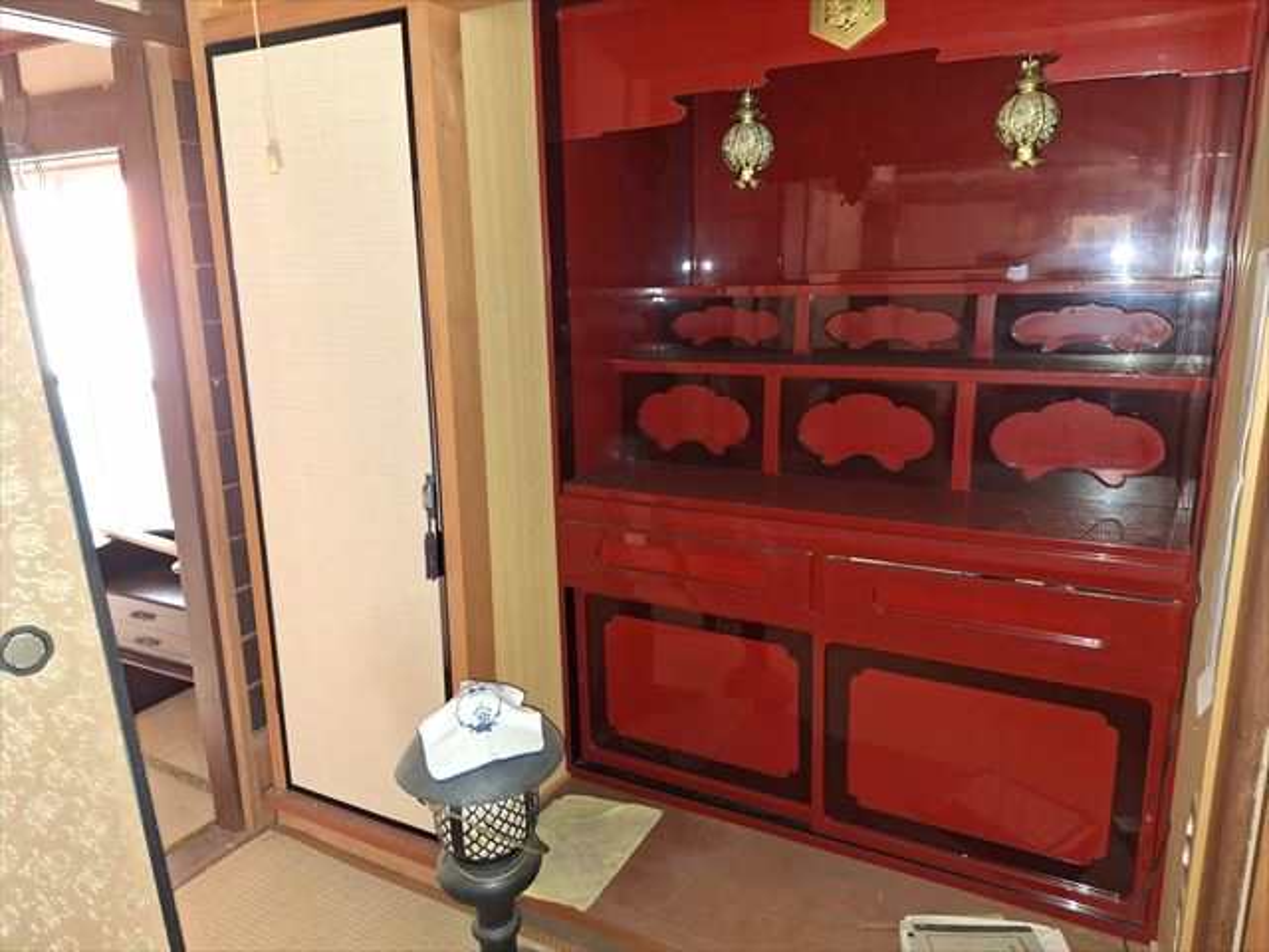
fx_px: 843
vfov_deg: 58.9
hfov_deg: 73.9
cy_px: 476
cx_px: 634
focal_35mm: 23
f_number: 1.8
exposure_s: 1/20
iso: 400
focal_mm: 5.54
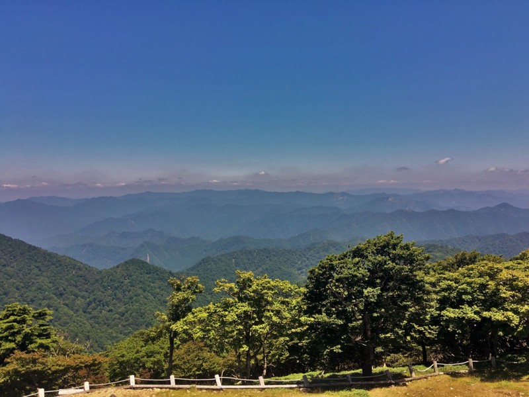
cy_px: 198
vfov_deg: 48.2
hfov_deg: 61.7
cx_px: 264
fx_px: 443
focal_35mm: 29
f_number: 2.2
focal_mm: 4.15
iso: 25
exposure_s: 1/1261
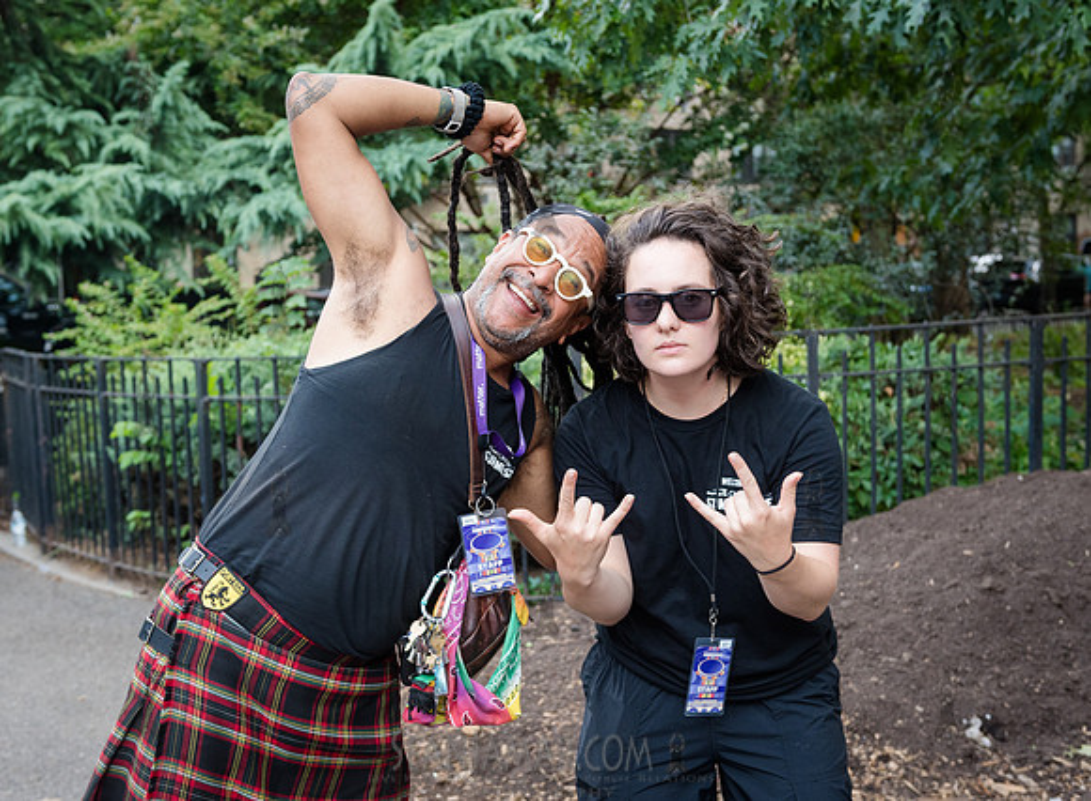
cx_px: 544
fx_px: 1491
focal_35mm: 48
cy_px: 386
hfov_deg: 40.2
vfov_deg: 30.1
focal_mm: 38
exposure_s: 1/100
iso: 800
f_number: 3.5
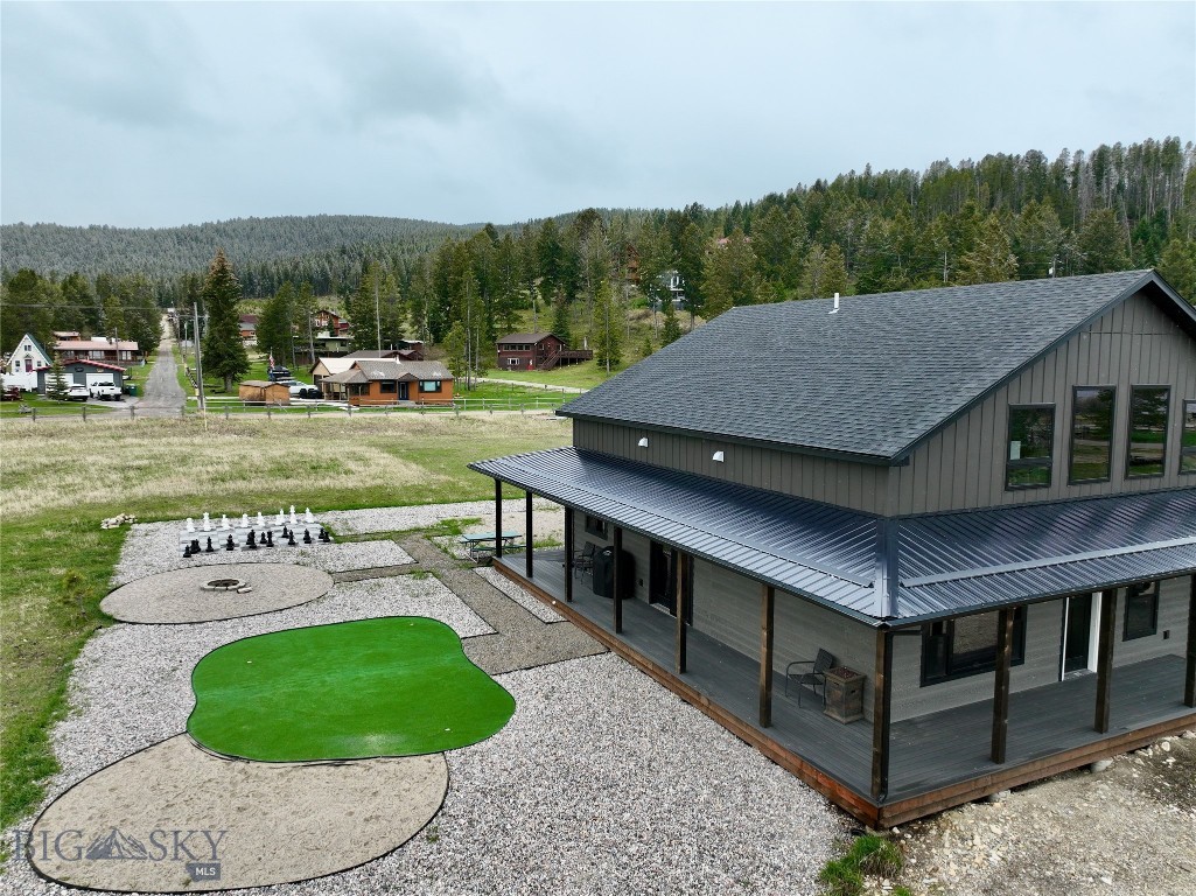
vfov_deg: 56.8
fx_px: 829
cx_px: 598
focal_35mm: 24
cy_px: 448
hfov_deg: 71.6
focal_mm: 12.29
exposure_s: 1/1600
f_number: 2.8
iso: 150
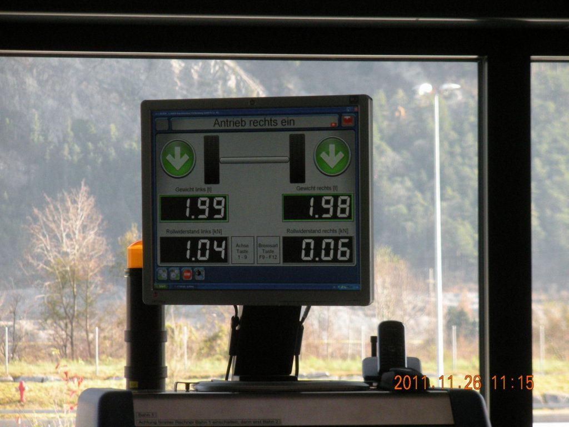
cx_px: 284
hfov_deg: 11.4
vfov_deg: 8.5
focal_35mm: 174
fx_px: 2860
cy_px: 214
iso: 366
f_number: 5.6
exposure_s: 1/120
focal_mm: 31.5
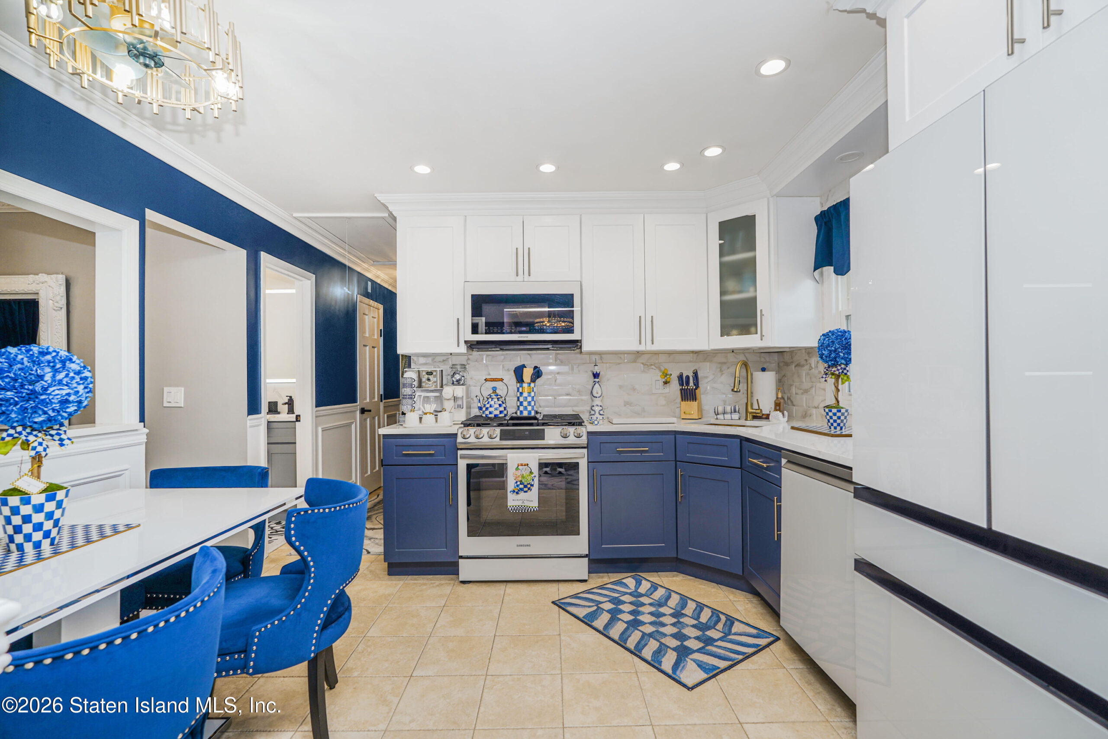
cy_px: 370
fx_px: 492
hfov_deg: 96.7
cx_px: 554
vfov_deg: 73.8
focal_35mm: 16
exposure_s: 1/50
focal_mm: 16
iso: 64
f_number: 5
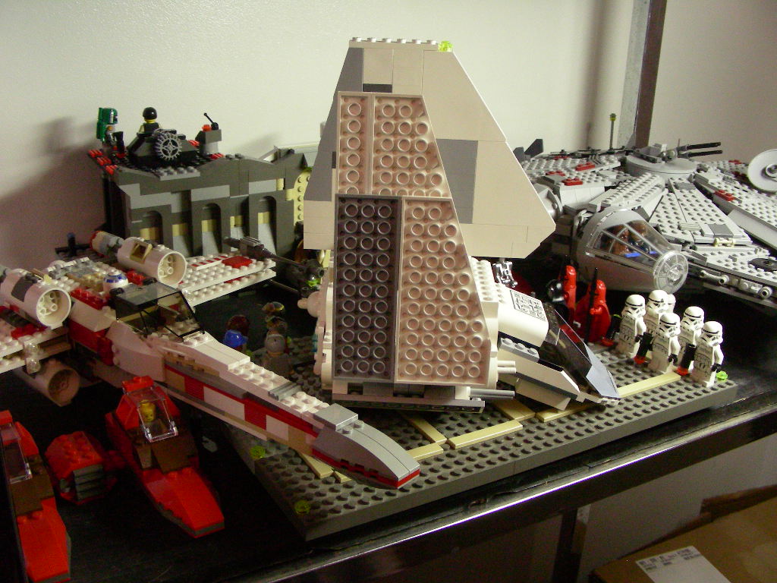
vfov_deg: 37.7
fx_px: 853
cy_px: 292
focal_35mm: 38
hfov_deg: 49.0
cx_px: 388
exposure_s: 1/20
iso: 400
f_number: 3.5
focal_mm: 6.3
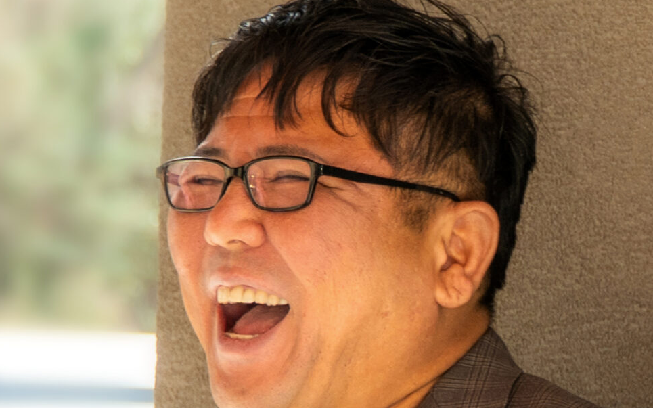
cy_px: 386
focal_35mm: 211
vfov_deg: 6.2
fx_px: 3755
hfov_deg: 9.9
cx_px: 221
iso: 125
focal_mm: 52
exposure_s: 1/160
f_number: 4
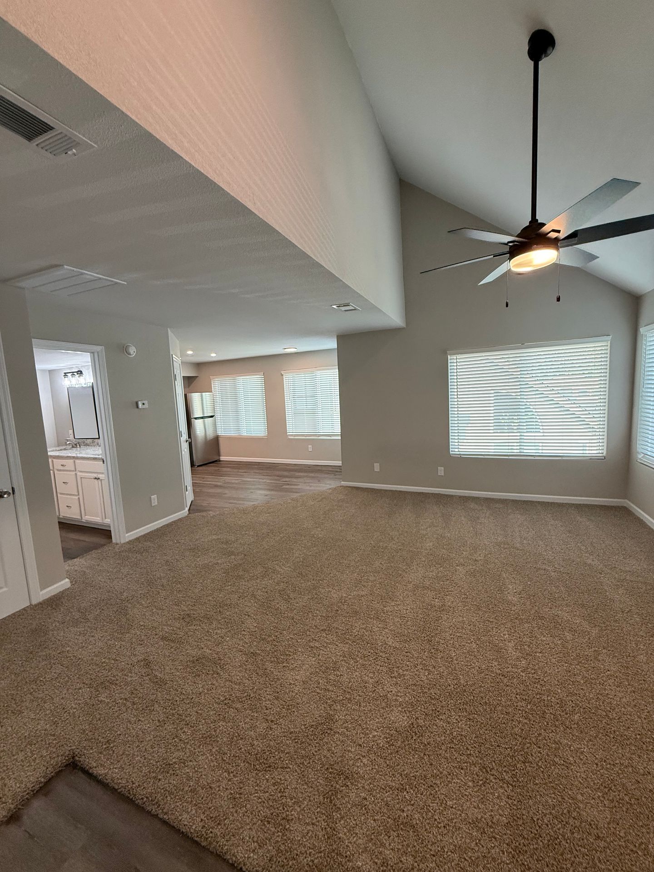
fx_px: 353
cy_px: 436
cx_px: 327
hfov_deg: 85.7
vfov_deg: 102.1
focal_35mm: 14
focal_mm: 2.22
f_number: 2.2
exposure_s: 1/120
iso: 250
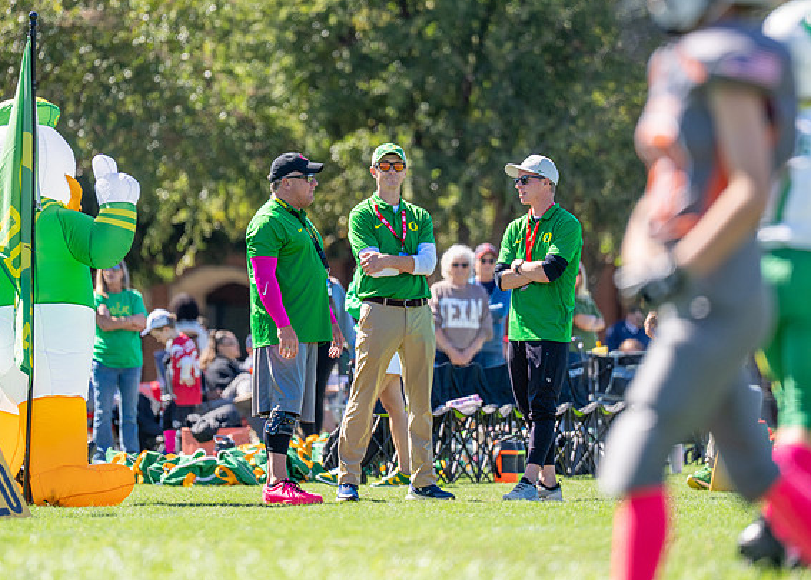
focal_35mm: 320
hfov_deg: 6.3
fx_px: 7371
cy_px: 215
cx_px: 352
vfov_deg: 4.5
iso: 160
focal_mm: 200
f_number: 2.8
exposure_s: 1/2000
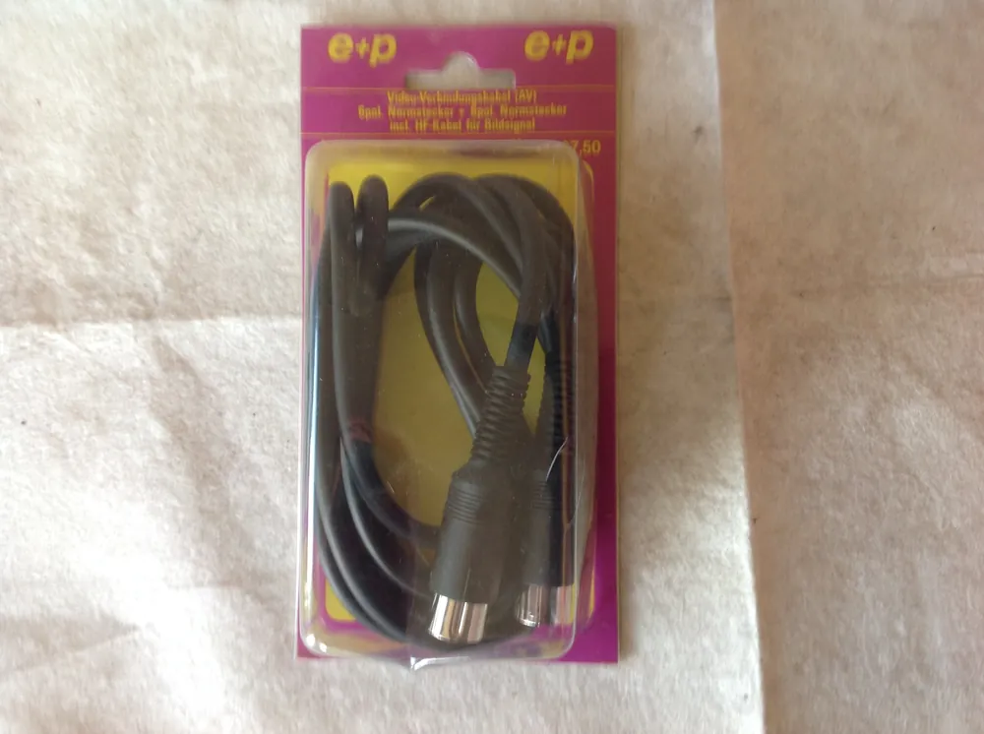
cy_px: 367
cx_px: 492
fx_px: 993
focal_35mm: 35
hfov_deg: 52.7
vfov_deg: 40.6
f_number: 2.4
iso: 64
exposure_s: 1/15
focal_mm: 4.28
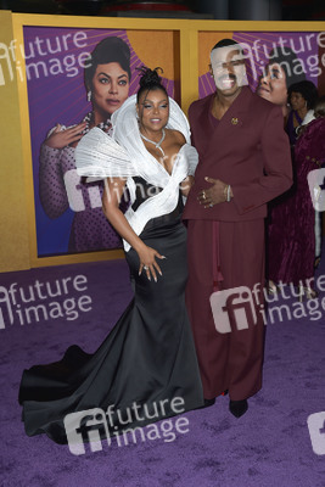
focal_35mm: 45
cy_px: 244
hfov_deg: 29.9
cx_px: 162
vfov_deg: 43.6
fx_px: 609
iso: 320
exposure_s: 1/250
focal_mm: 45
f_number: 6.3
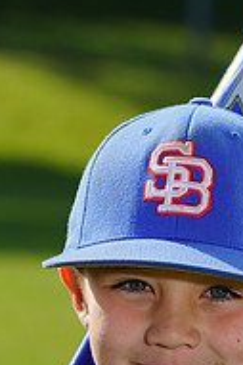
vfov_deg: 3.4
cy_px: 438
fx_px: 6106
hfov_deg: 2.3
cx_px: 146
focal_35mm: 602
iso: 100
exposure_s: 1/250
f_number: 9
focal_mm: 198
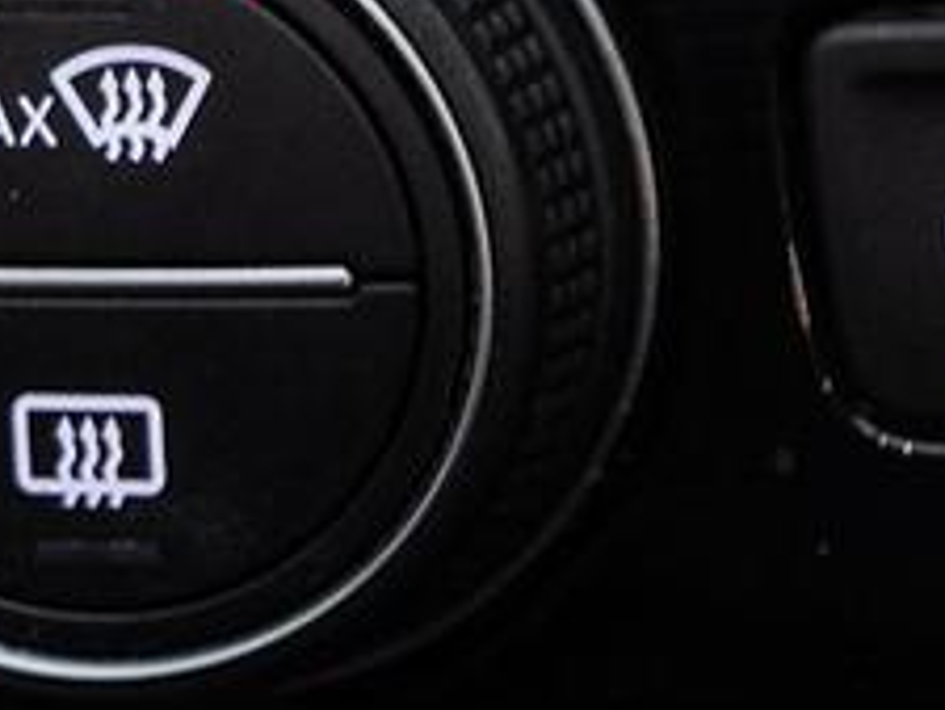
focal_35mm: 257
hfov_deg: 7.4
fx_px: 7020
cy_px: 395
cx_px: 1891
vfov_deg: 5.8
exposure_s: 1/60
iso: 1000
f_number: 4
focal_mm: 37.8
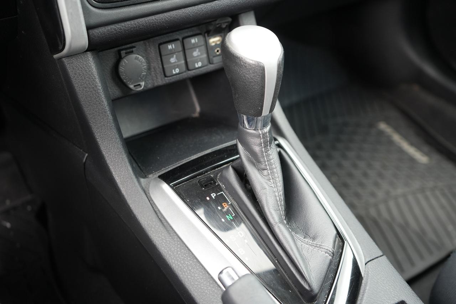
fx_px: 431
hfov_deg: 55.8
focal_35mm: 34
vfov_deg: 38.9
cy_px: 152
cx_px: 228
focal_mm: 34
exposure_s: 1/160
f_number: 4
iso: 1250
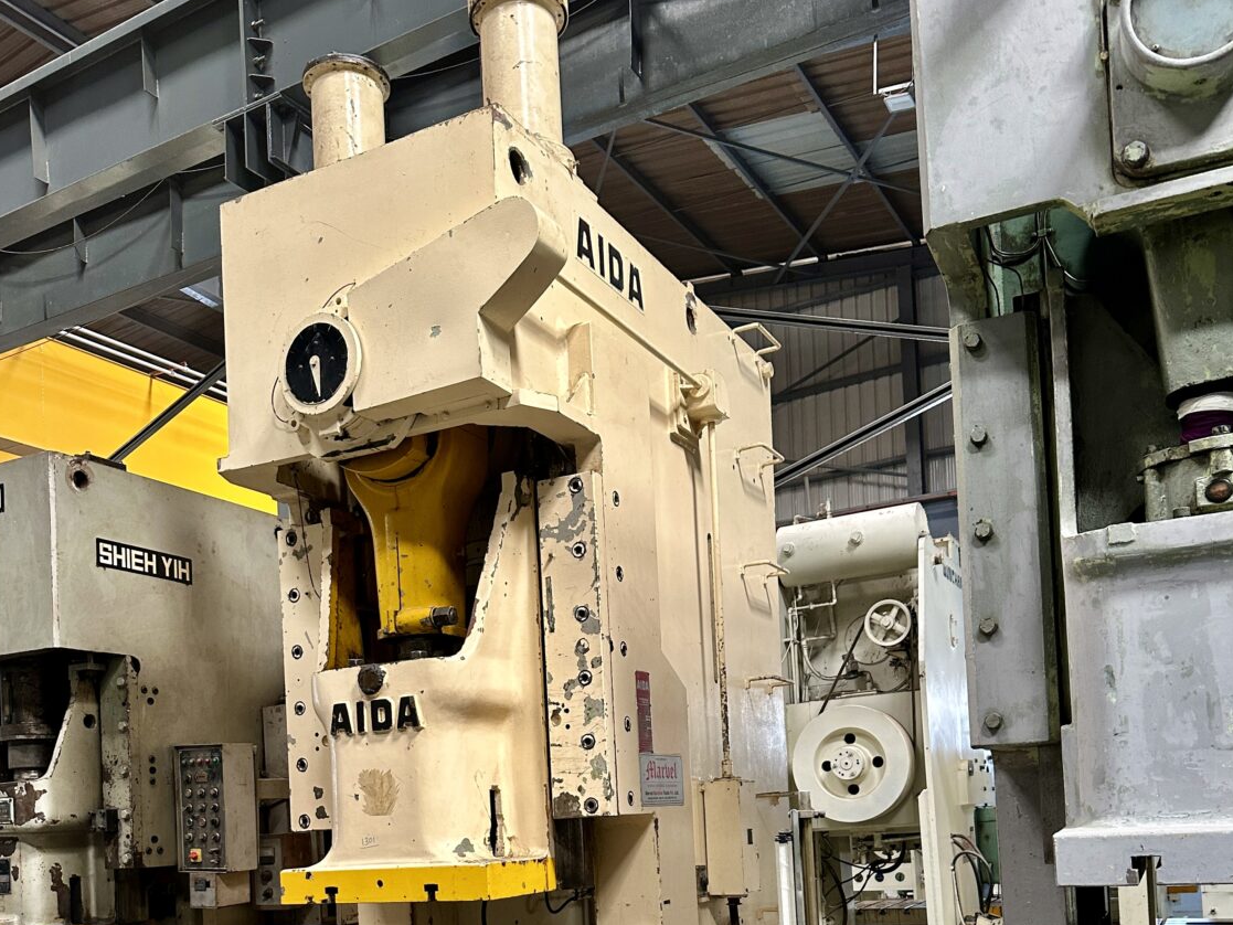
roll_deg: +3.1
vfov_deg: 40.6
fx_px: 1176
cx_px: 609
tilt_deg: +2.3
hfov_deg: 55.3
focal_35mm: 33
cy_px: 777
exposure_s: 1/50
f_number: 1.78
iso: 200
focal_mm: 6.86
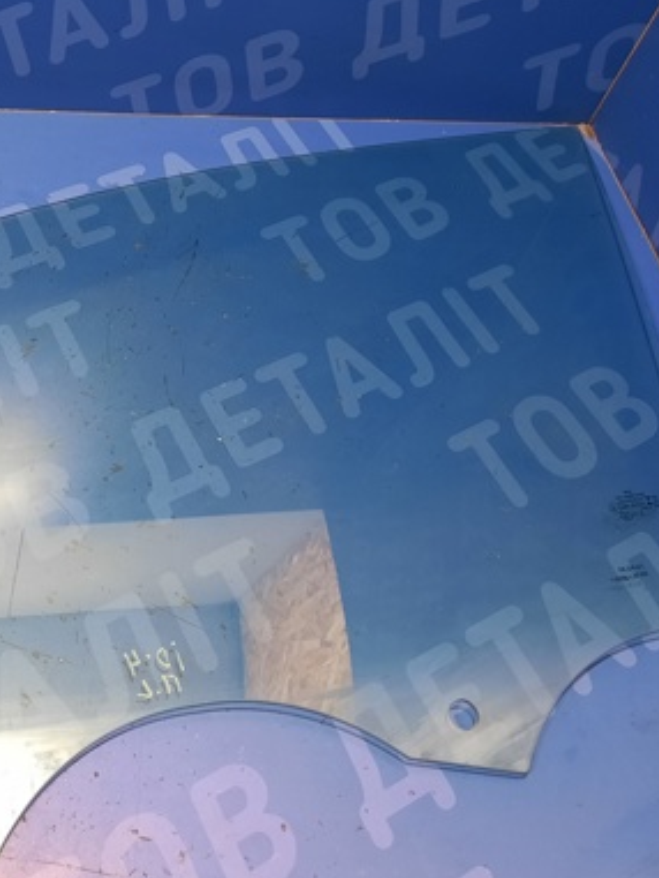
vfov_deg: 44.7
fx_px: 1066
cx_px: 23
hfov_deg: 32.1
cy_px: 399
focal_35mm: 42
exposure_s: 1/30
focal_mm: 4.6
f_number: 2
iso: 250
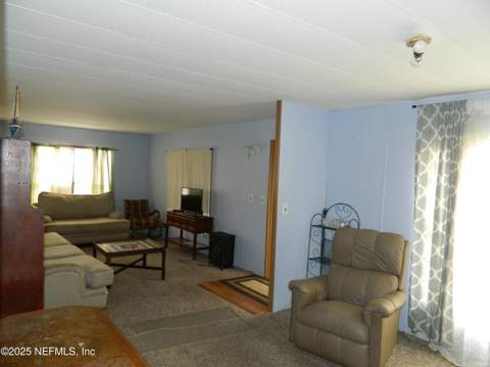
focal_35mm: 25
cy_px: 184
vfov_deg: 54.8
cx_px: 245
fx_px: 354
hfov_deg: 69.4
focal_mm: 4.5
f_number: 3.1
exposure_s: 1/30
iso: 200
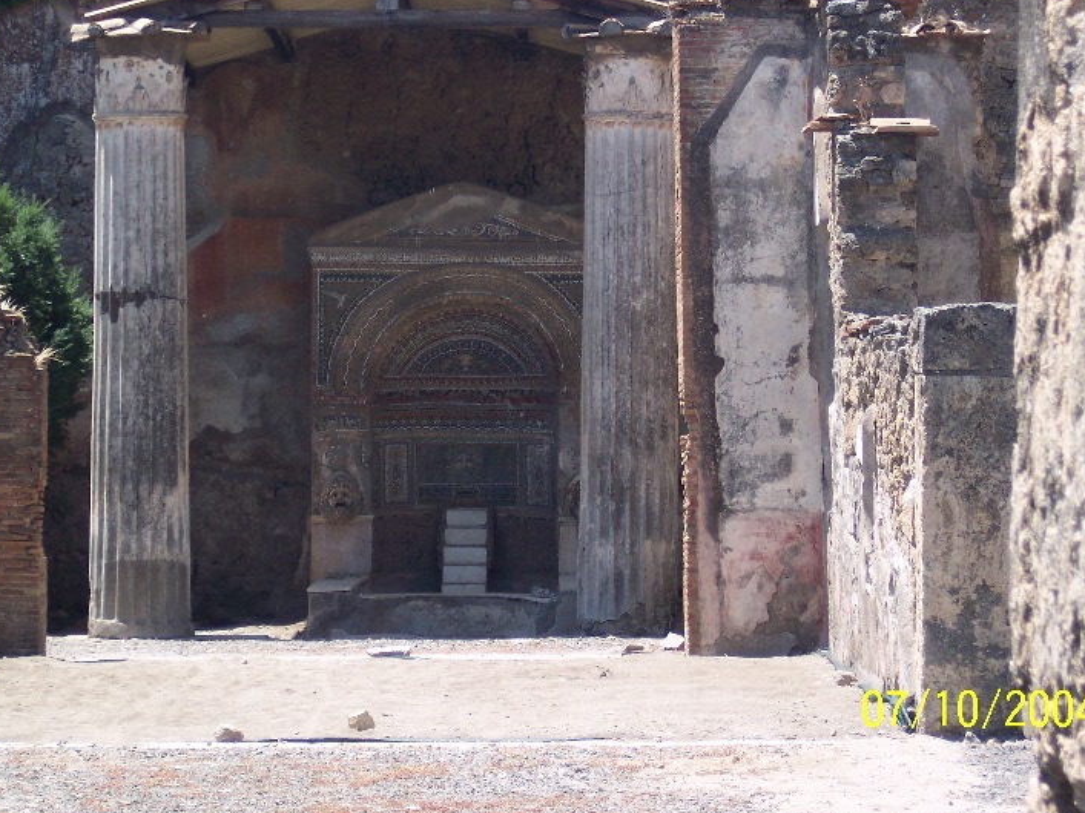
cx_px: 546
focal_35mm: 129
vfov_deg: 11.5
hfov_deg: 15.3
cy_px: 364
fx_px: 4043
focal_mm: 24
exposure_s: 1/350
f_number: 4.8
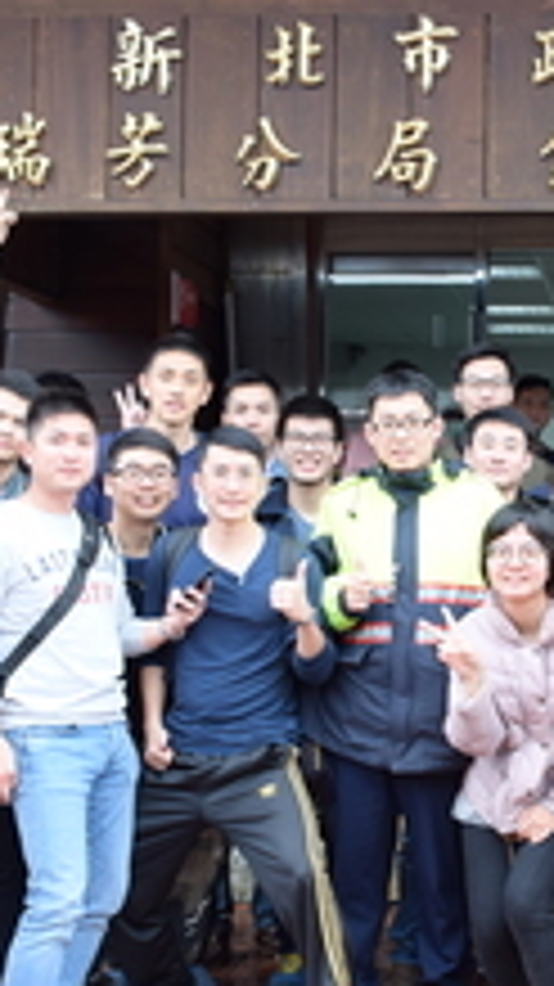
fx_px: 1804
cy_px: 565
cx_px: 640
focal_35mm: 69
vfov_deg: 30.5
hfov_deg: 16.8
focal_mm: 24
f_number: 6.3
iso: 250
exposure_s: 1/80
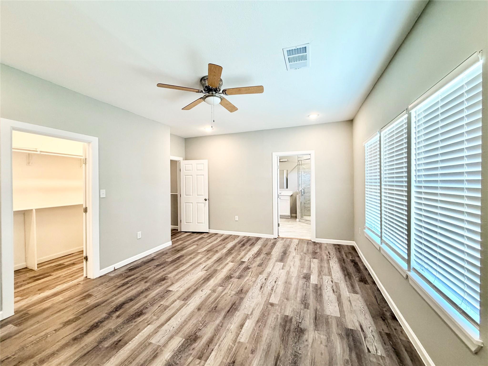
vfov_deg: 85.7
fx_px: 197
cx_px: 244
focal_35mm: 14
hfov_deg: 102.1
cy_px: 183
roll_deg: +0.8
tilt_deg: -0.4
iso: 200
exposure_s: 1/120
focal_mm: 2.22
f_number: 2.2
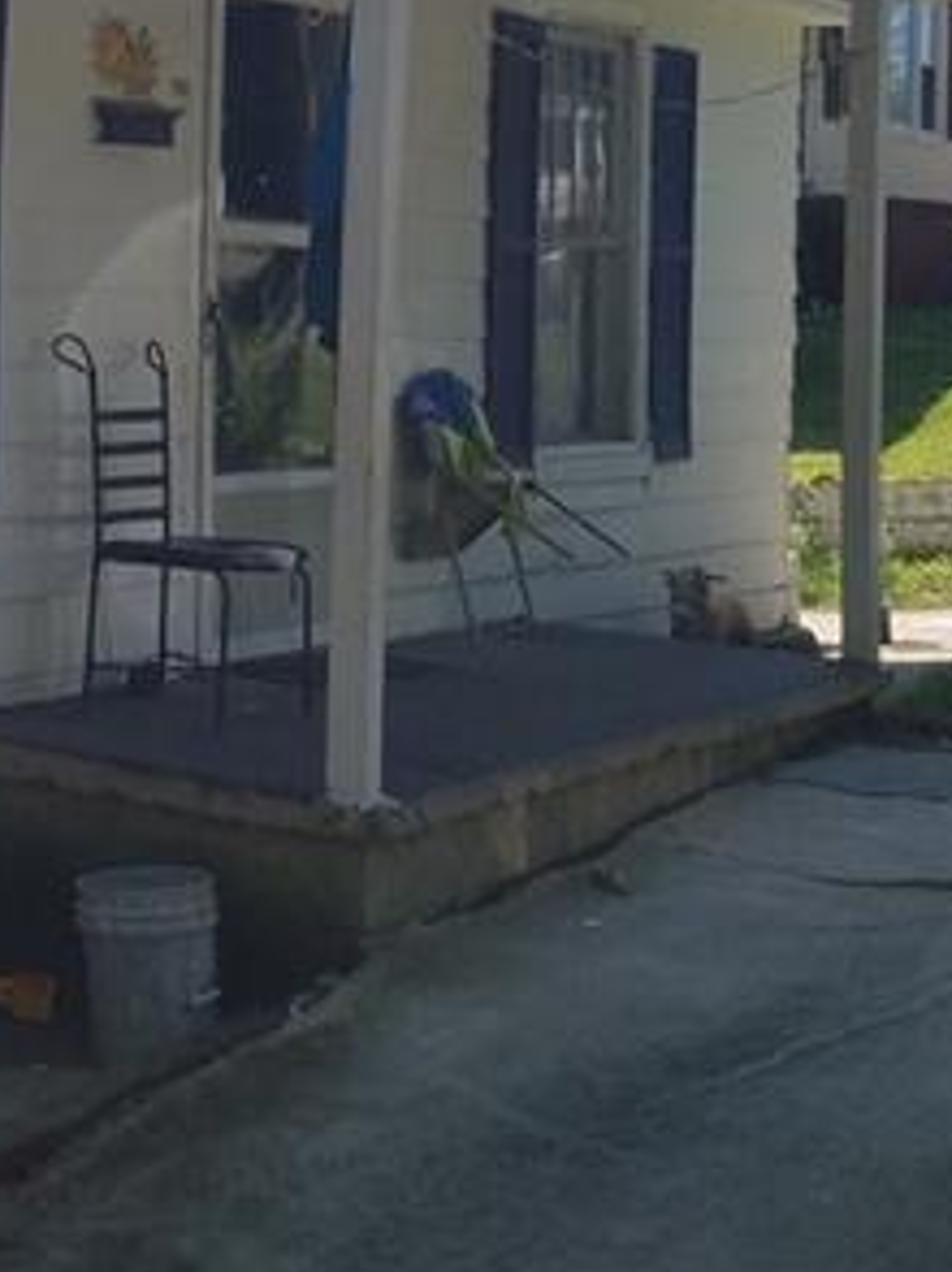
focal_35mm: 68
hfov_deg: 20.9
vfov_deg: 27.9
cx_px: 13
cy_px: 234
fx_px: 2497
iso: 50
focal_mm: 4.2
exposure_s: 1/2416
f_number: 1.7
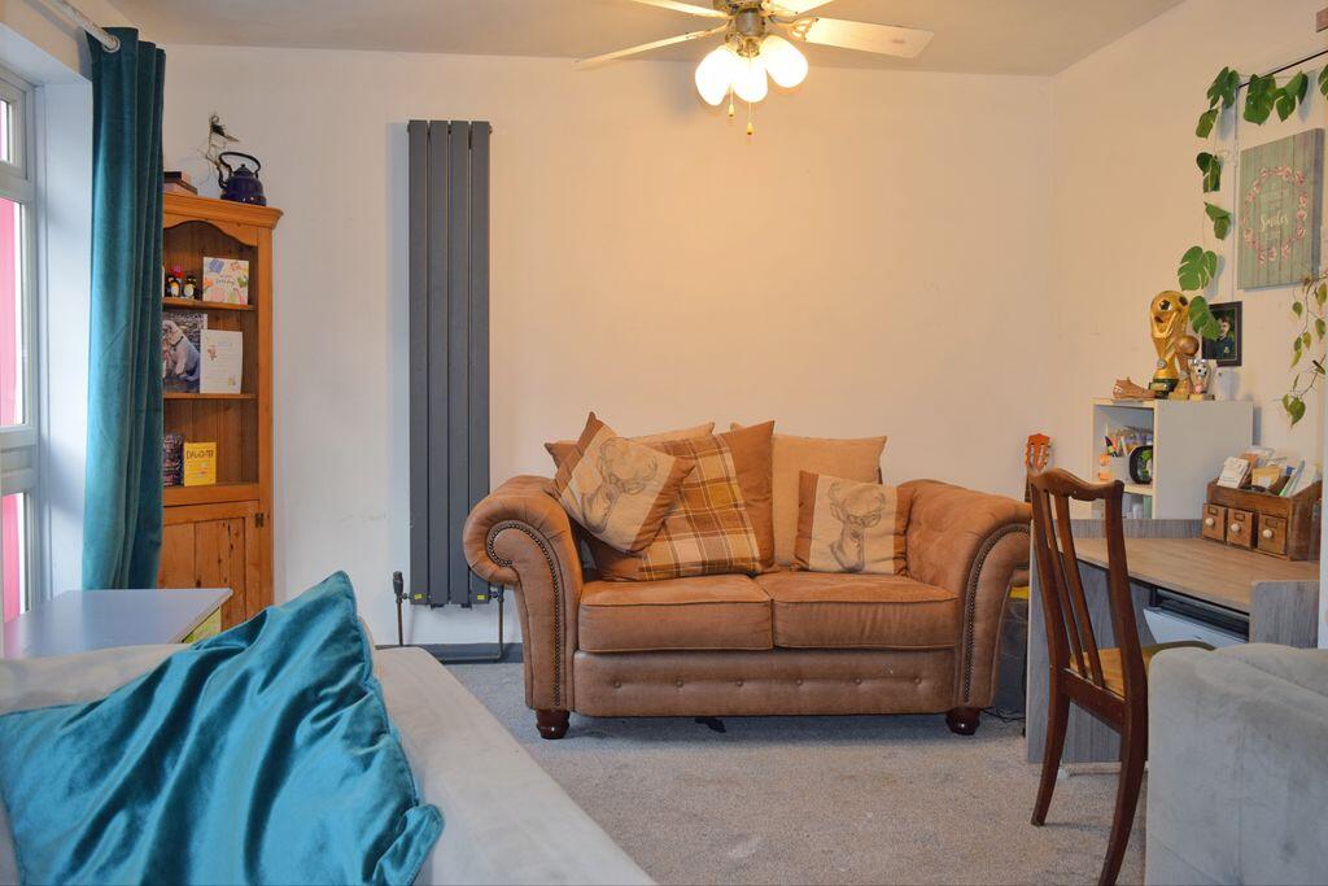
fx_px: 996
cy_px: 443
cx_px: 664
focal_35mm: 27
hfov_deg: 67.4
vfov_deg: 47.9
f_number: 4.5
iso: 800
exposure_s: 1/80
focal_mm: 18
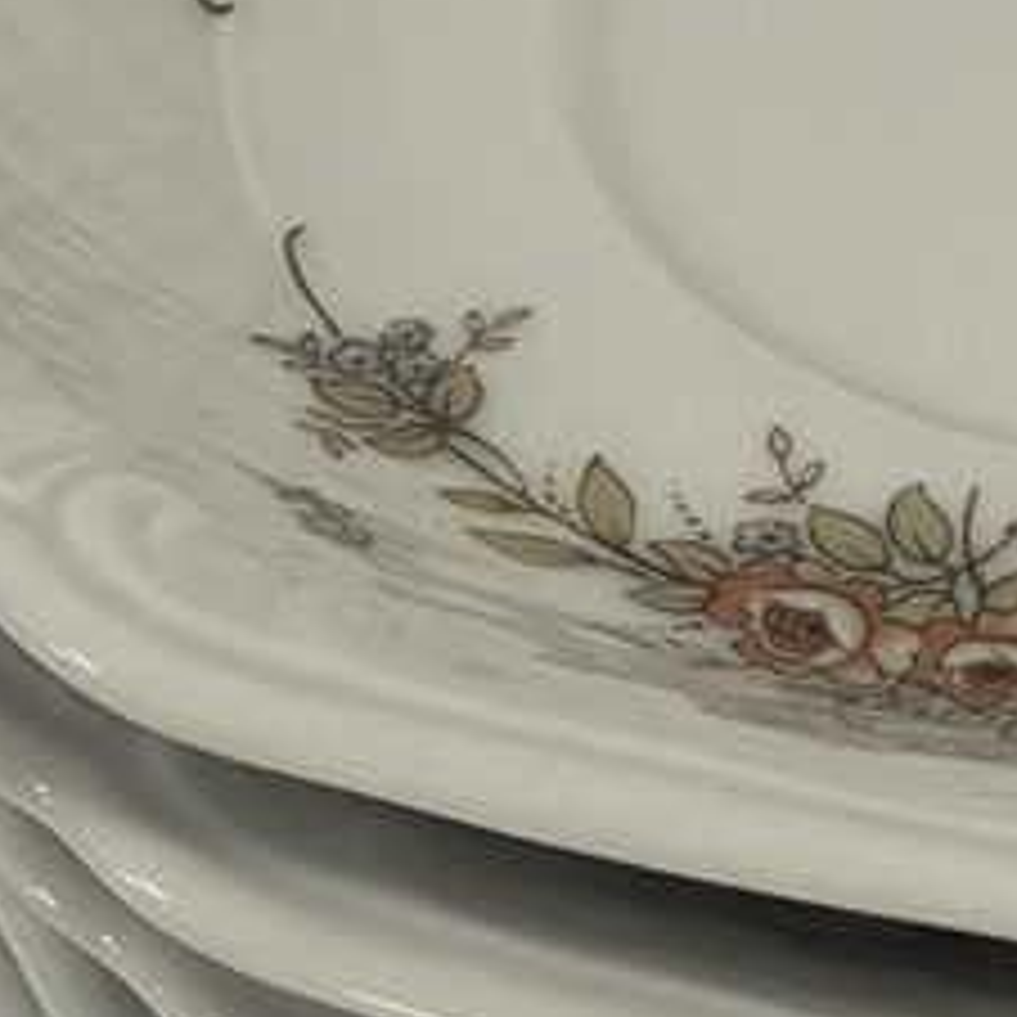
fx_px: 8509
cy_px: 180
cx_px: 1314
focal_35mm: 256
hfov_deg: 6.8
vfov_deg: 6.8
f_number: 2.2
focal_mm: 7.5
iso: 125
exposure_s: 1/50
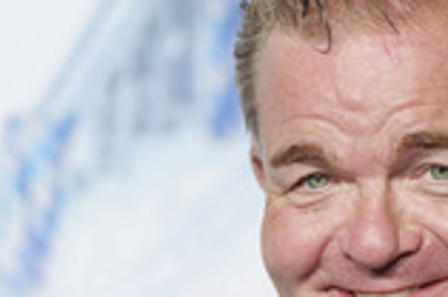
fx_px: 3502
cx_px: 469
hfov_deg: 7.3
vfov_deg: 4.8
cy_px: 308
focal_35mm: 282
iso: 640
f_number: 2.8
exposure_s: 1/200
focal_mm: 98
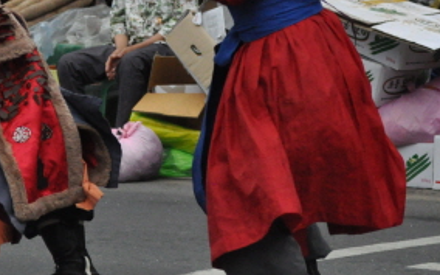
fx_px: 8256
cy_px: -54
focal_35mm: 689
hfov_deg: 3.1
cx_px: 177
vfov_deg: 1.9
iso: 2500
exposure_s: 1/2500
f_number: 4.5
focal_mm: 200
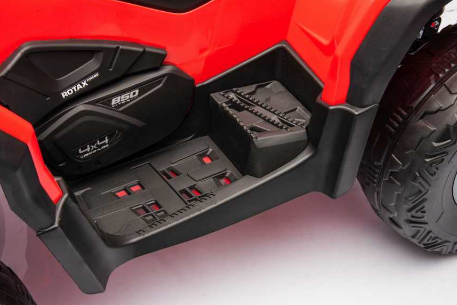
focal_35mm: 56
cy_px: 130
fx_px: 711
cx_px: 204
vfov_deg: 24.2
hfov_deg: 35.6
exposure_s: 1/100
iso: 100
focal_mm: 48
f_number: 16
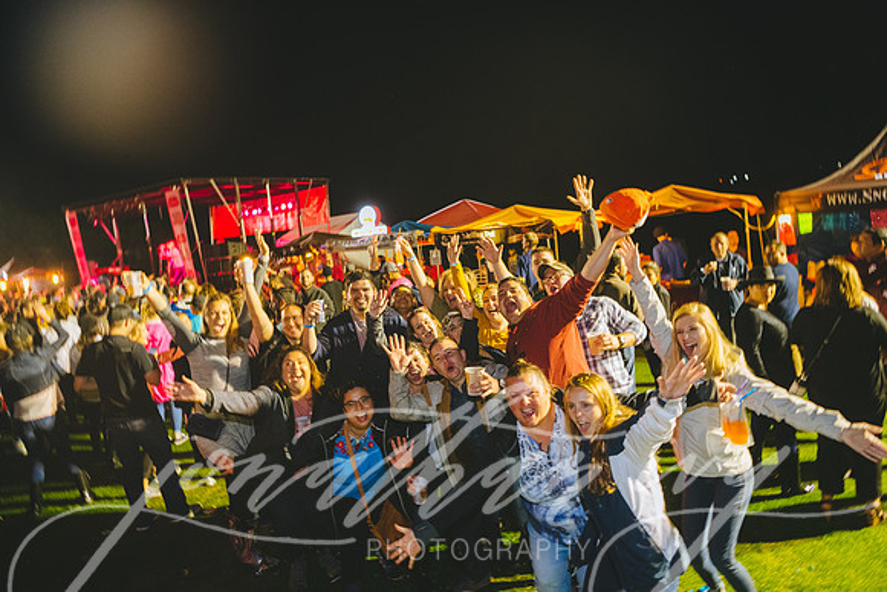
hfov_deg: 73.7
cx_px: 444
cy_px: 296
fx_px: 591
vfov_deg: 53.2
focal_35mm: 24
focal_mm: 24
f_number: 2.8
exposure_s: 1/80
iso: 2000
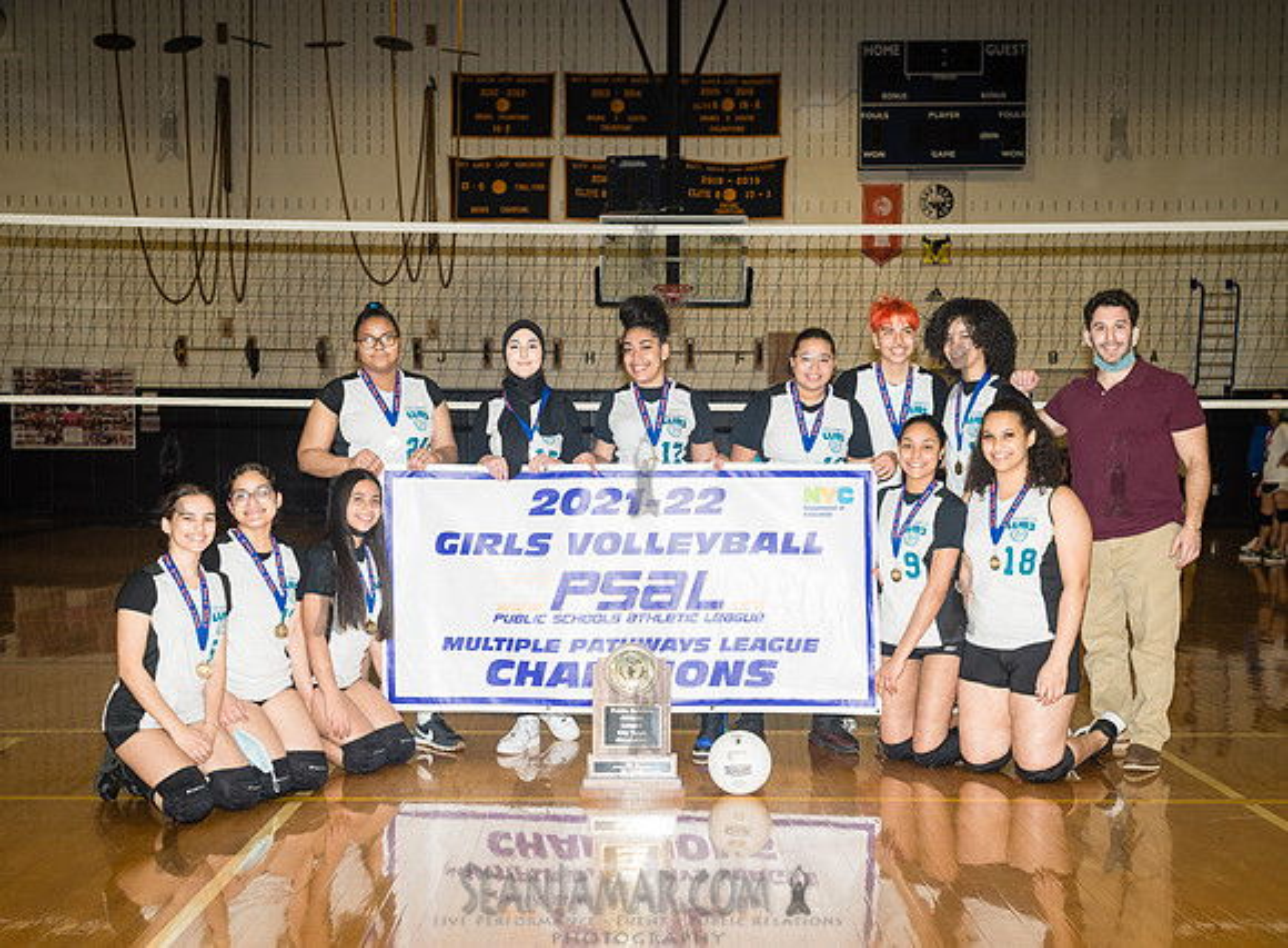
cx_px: 641
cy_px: 530
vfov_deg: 34.1
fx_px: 1545
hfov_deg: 45.3
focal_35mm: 42
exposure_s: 1/160
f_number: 5
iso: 1250
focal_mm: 35
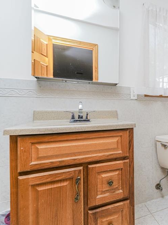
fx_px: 155
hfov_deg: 48.3
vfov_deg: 71.6
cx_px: 163
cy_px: 111
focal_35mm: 24
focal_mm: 16
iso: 64
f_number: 5.6
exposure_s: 1/60
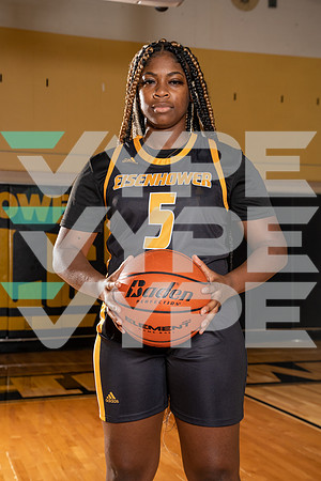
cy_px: 240
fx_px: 722
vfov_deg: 36.9
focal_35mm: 54
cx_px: 160
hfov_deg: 25.1
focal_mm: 54
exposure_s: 1/250
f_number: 6.3
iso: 320
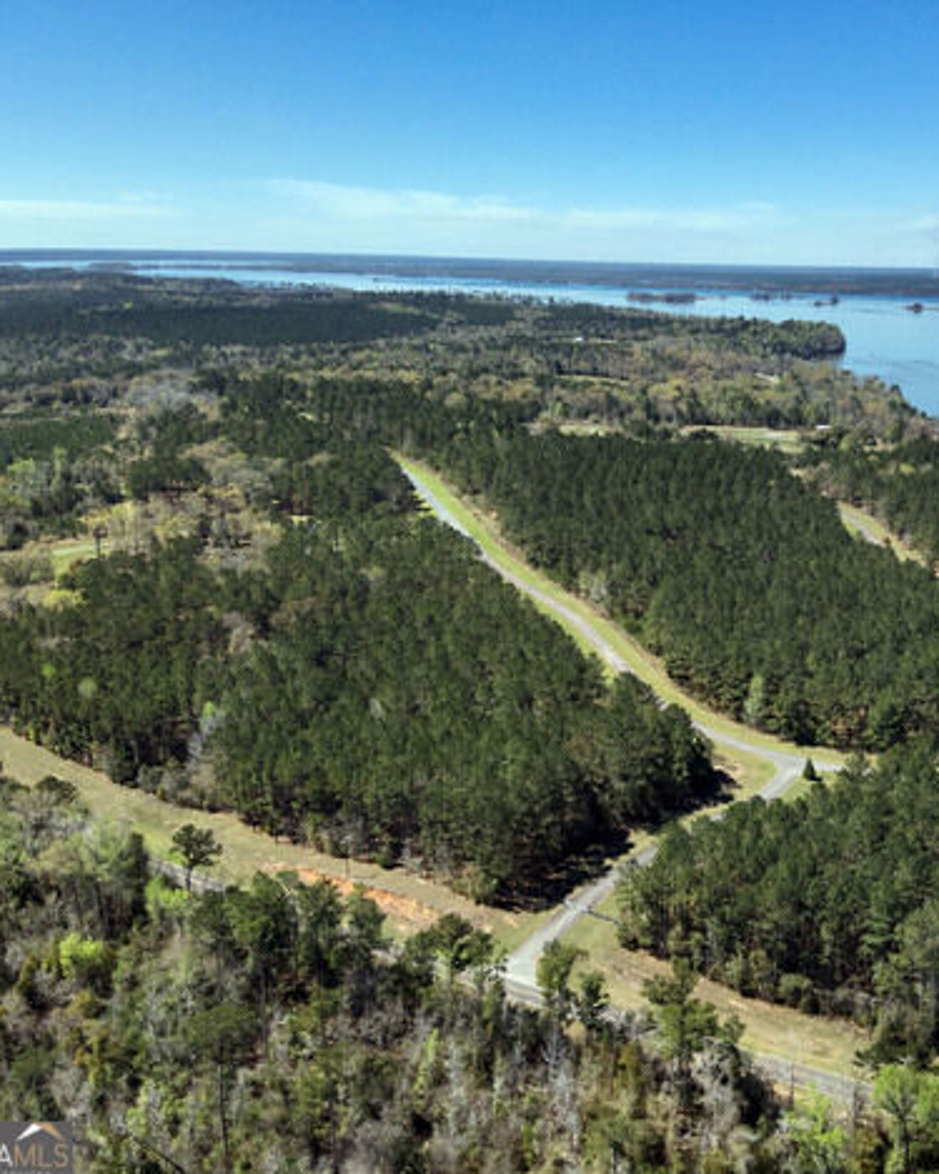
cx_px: 694
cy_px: 581
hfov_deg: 44.4
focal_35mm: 32
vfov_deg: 55.7
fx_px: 1112
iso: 100
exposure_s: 1/1000
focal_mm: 4.4
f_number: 2.8
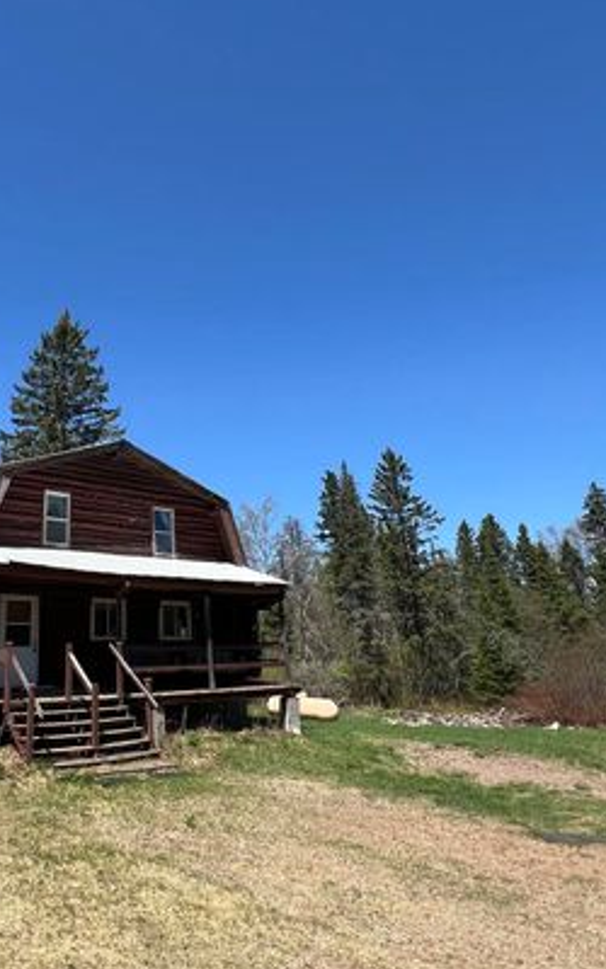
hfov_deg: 50.5
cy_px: 430
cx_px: 141
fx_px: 608
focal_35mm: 23
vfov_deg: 76.9
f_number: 1.8
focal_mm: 1.57
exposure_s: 1/1119
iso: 32
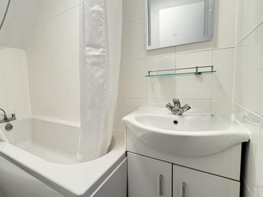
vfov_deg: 71.6
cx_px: 110
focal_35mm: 18
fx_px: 137
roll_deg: +2.9
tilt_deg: -5.2
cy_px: 96
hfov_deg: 87.0
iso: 250
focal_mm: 2.22
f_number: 2.2
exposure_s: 1/50
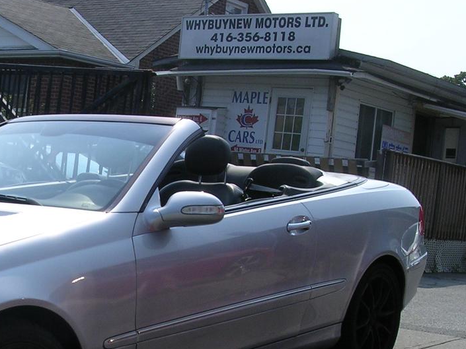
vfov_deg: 21.2
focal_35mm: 69
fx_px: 929
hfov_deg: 27.3
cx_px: 55
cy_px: 257
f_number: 5.6
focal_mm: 5.8
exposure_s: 1/450
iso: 100
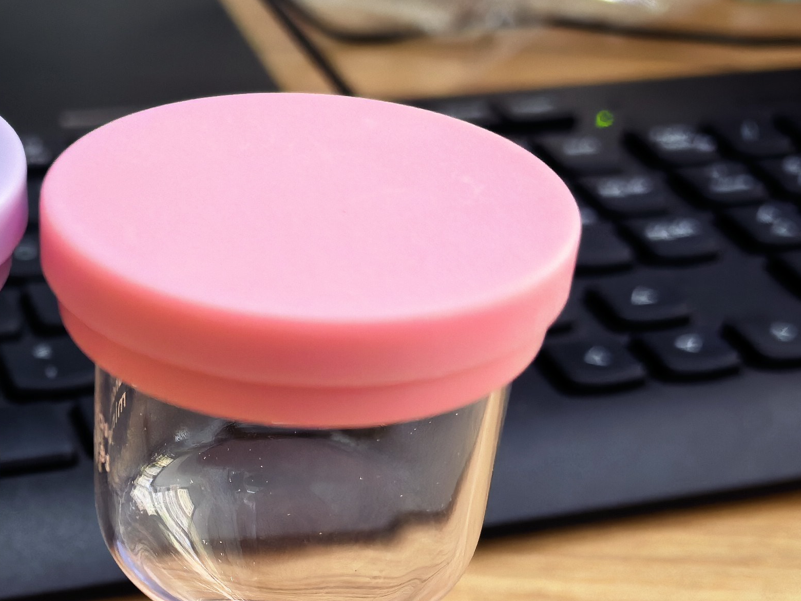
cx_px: 59
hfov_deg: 29.3
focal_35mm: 63
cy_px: 633
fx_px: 1458
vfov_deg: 22.2
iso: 200
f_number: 2
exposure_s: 1/50
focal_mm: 5.75
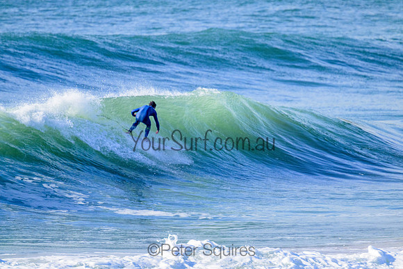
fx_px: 8957
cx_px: 202
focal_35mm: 800
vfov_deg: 1.7
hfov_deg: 2.6
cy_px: 134
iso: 2200
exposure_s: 1/2000
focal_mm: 800
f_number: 11
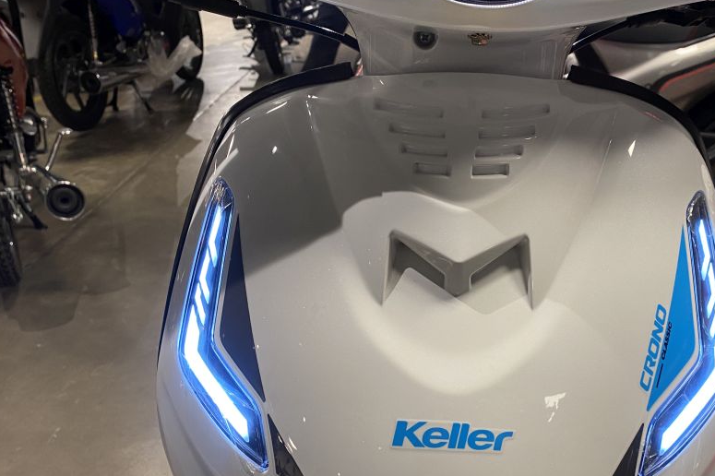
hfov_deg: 51.4
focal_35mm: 37
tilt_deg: -30.6
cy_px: 343
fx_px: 735
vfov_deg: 35.3
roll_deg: +0.6
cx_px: 448
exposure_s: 1/50
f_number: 1.8
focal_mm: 4.25
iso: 100
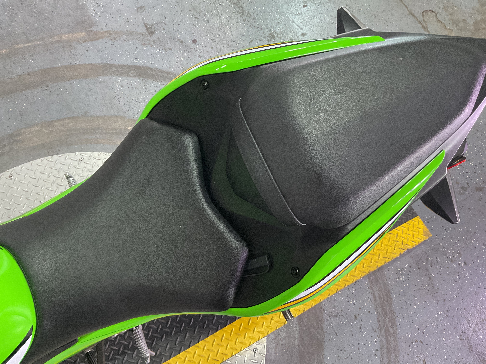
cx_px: 243
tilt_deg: -67.7
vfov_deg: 48.2
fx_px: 407
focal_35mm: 29
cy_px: 182
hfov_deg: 61.7
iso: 200
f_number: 1.8
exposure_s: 1/60
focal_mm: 3
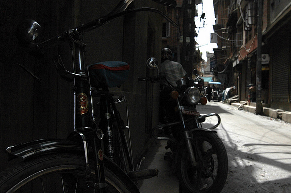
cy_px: 91
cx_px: 167
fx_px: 347
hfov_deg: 45.3
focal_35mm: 43
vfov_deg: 31.1
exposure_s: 1/500
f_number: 8
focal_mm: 24
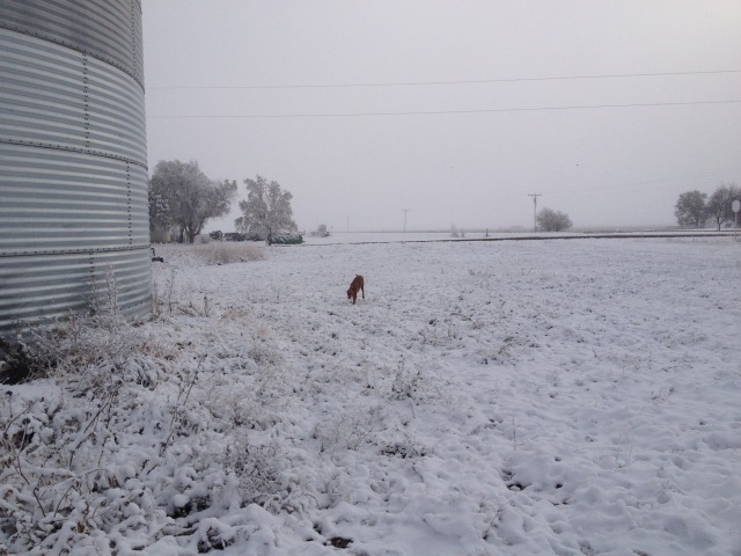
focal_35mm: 35
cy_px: 278
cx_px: 370
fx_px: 749
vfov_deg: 40.7
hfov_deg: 52.6
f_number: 2.4
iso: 50
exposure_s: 1/3247
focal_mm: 4.28
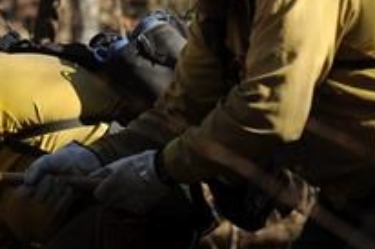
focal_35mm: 221
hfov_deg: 9.2
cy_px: 228
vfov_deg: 6.2
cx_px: -49
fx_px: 2300
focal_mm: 70
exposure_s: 1/1250
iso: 320
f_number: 2.8
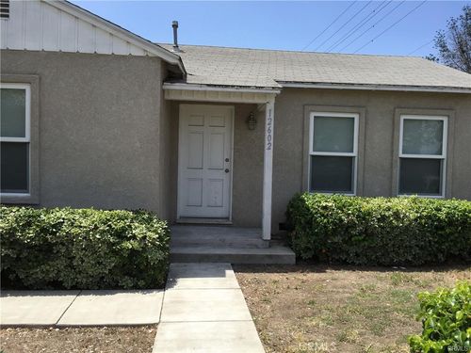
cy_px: 176
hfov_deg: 61.7
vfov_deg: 48.2
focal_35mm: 29
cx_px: 236
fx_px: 395
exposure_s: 1/1721
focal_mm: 4.15
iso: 32
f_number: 2.2
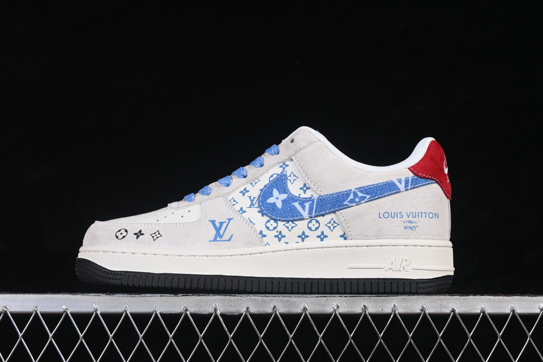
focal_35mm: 75
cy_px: 181
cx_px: 272
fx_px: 1131
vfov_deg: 18.2
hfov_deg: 27.0
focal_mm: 50
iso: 160
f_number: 8
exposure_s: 1/80
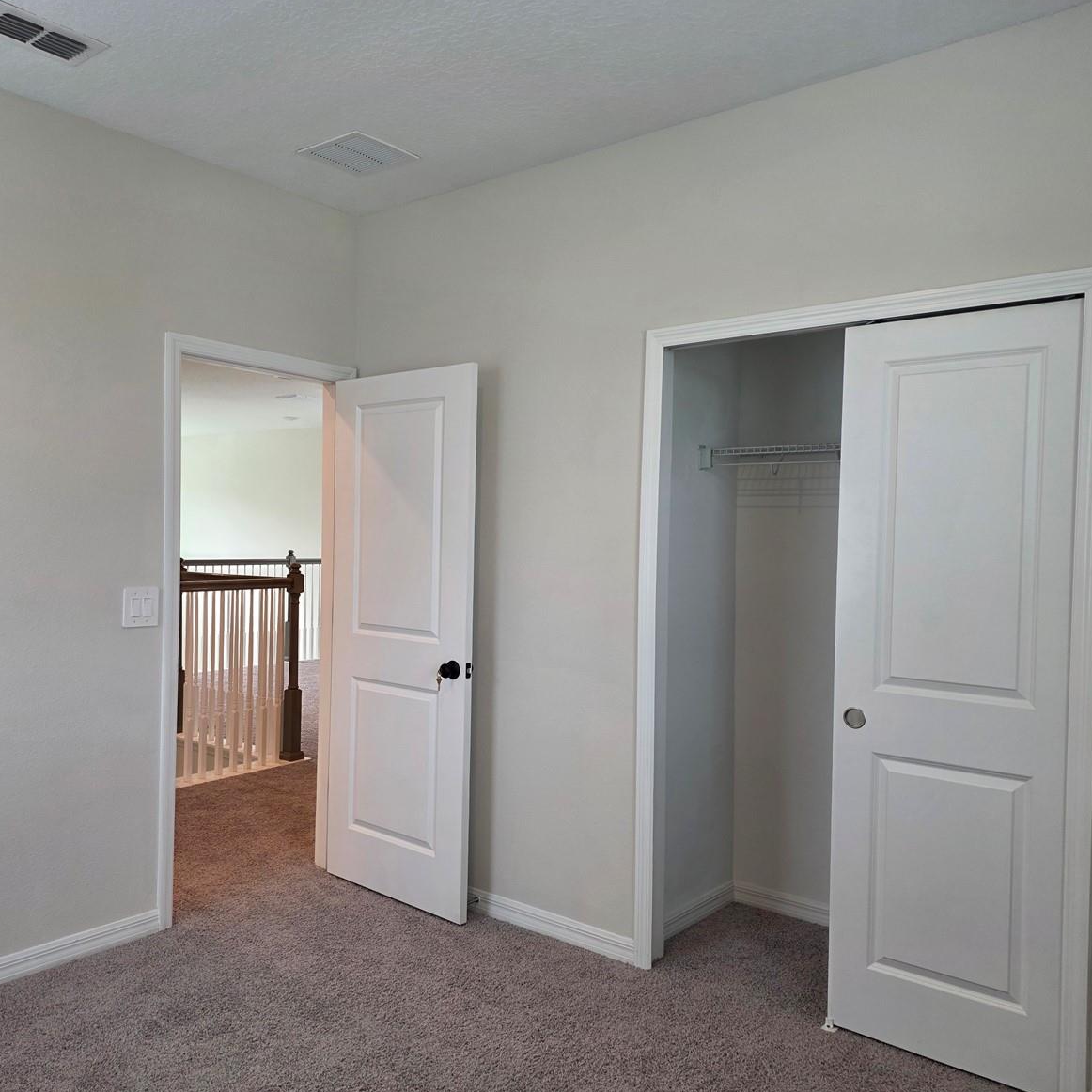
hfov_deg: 57.0
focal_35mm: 28
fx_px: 999
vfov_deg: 57.3
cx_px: 451
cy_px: 555
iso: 100
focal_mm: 6.3
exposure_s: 1/120
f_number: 1.7
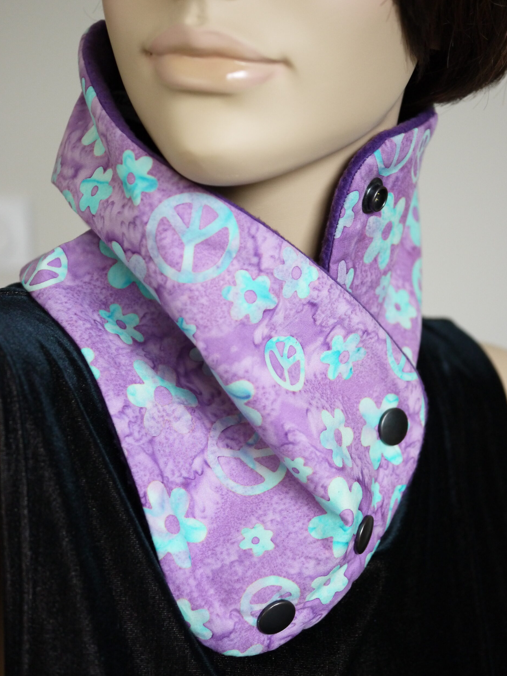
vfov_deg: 31.2
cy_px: 337
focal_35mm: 62
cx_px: 255
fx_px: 1211
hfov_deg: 23.7
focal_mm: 30
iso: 800
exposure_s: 1/40
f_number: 2.8
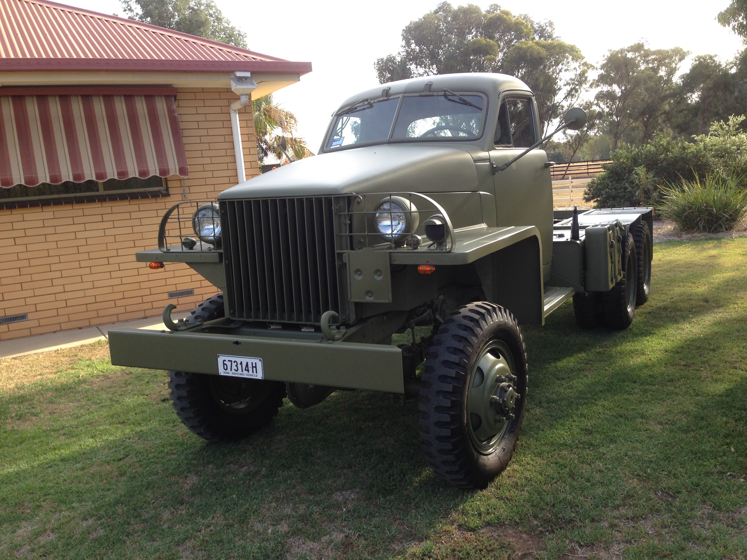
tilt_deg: -9.2
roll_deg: +5.6
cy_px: 280
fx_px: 712
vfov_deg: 42.9
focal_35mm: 33
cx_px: 374
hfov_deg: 55.4
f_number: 2.4
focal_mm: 4.12
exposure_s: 1/256
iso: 50
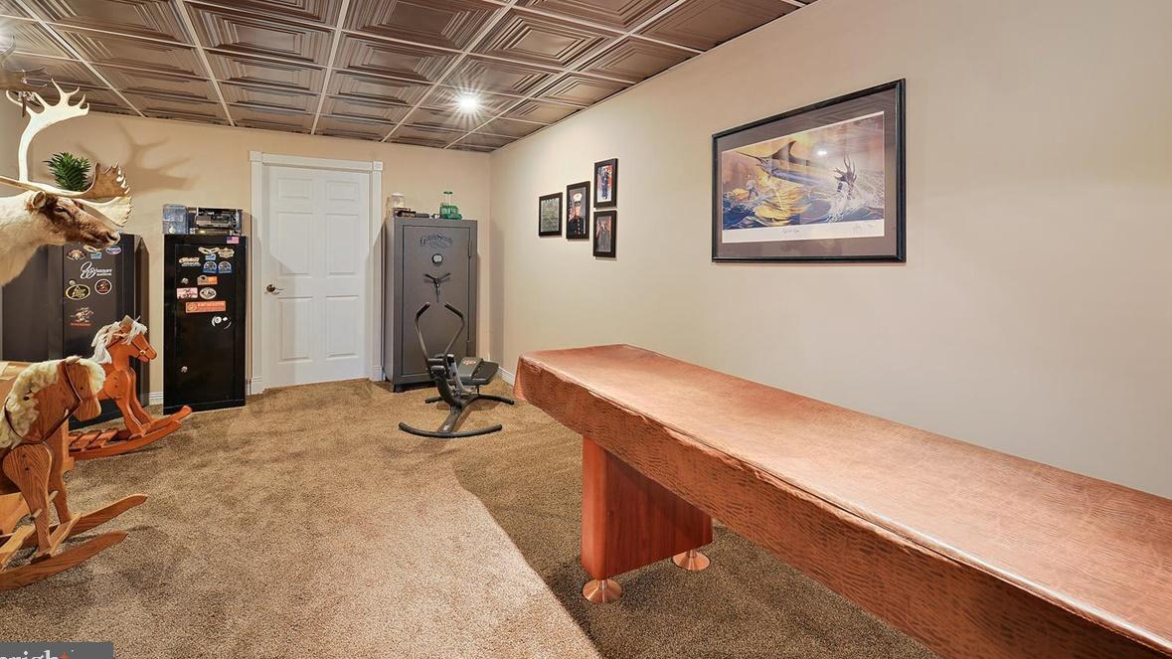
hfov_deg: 99.4
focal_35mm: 16
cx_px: 581
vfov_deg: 66.8
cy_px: 287
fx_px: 497
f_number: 11
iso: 400
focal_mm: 15
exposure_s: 4
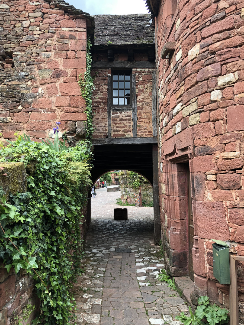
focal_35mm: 28
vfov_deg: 63.4
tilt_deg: +7.5
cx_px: 122
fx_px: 263
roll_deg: -0.1
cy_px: 162
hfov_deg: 49.7
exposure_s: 1/130
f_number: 1.8
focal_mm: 4
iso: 20
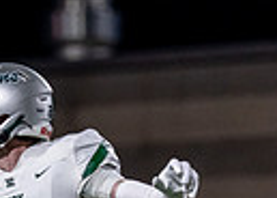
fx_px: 7454
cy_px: 488
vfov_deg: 1.5
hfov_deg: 2.1
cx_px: 38
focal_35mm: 948
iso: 2500
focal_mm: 157
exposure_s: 1/1250
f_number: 2.8
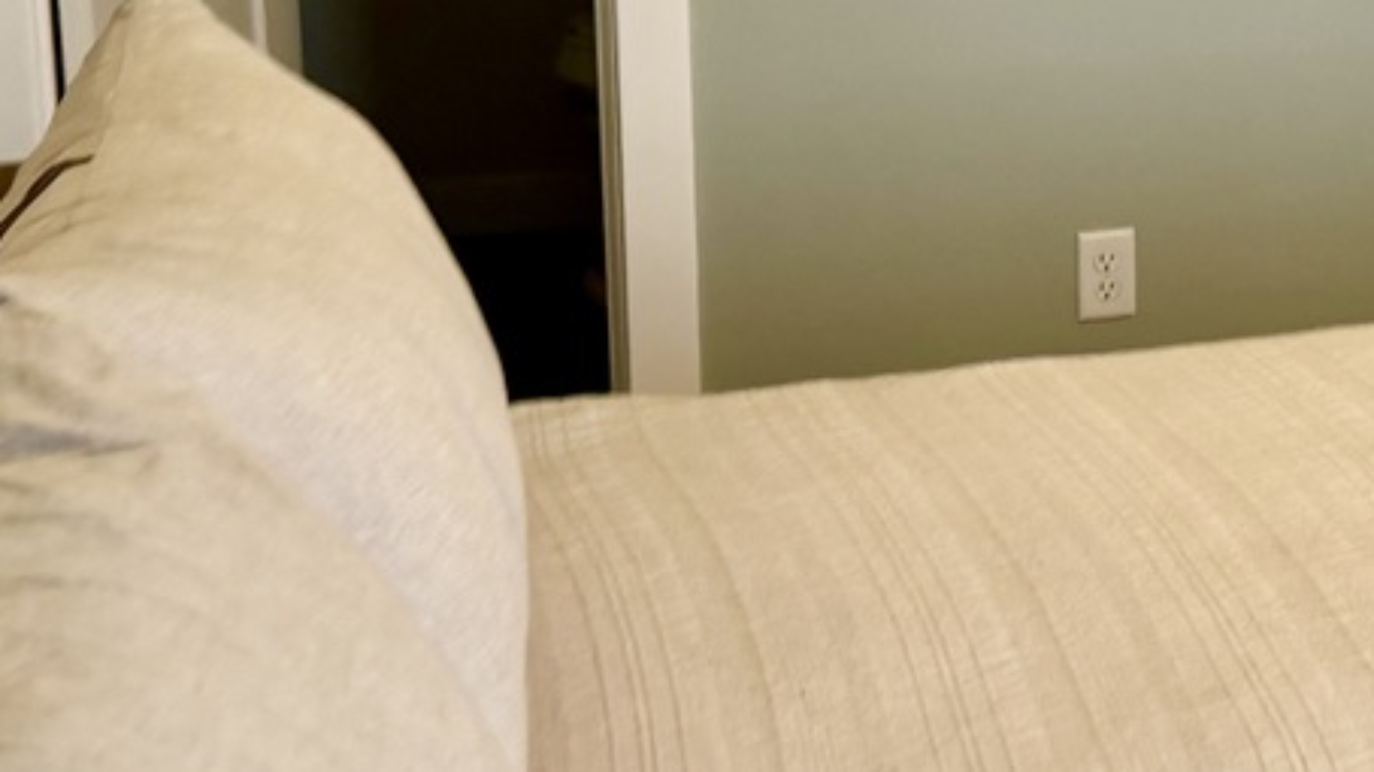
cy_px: 27
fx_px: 3023
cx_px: 1634
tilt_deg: -8.1
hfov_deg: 23.5
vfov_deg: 14.4
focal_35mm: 83
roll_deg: -1.9
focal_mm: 6.76
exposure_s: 1/60
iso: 200
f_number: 1.78
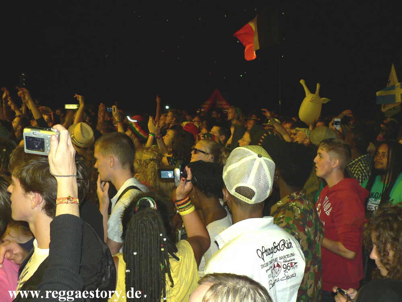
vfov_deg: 36.8
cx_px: 201
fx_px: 453
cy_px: 151
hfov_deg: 47.9
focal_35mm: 39
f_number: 2.8
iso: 150
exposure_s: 1/60
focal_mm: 6.6
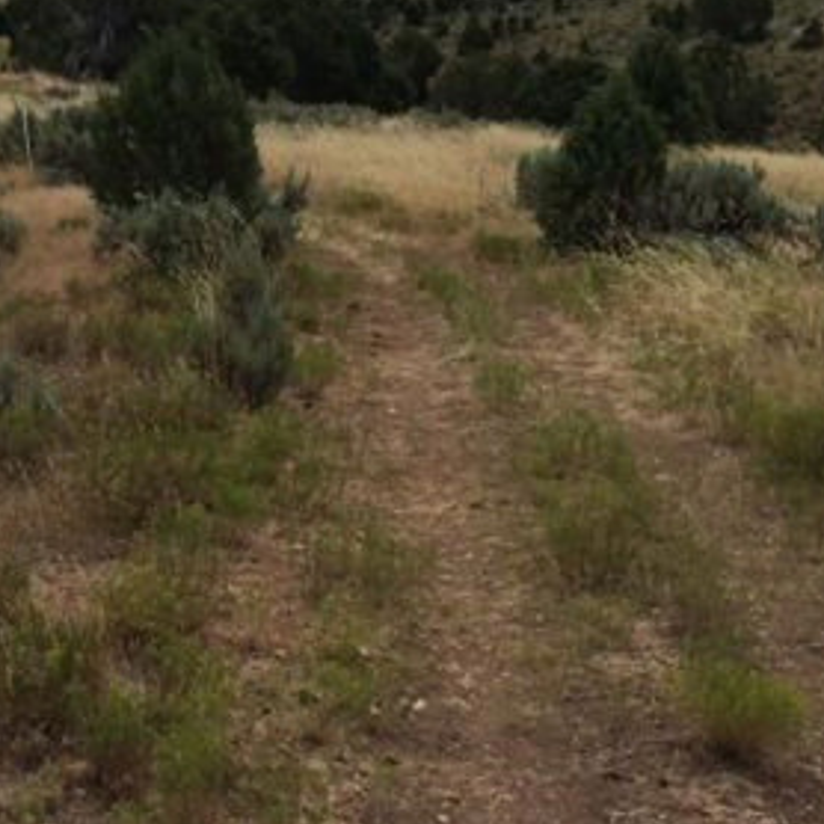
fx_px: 1589
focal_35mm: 59
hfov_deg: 27.9
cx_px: 62
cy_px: 219
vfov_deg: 28.7
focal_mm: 4.15
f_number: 2.2
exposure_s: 1/2283
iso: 32
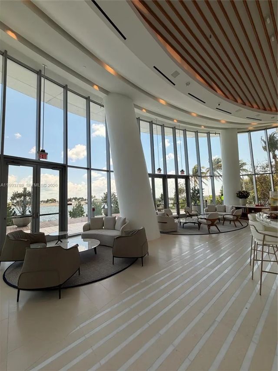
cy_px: 186
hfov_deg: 85.7
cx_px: 139
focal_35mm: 14
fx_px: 150
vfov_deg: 102.1
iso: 40
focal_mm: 2.22
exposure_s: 1/631
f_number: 2.2
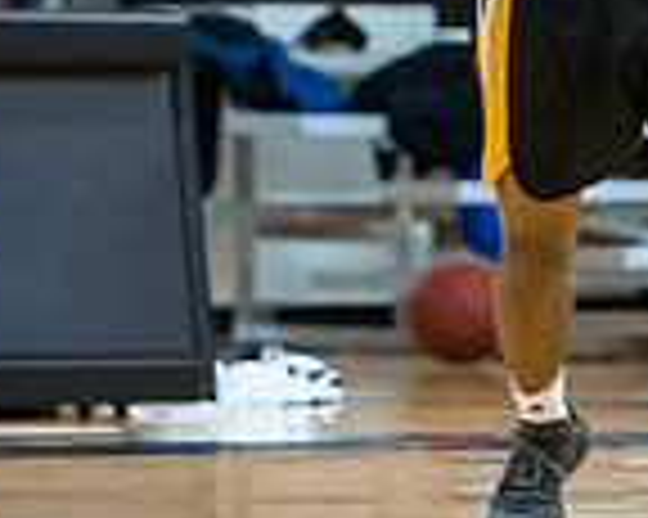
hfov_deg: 2.8
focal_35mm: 704
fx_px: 13492
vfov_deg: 2.2
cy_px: -104
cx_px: 531
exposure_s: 1/400
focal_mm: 160
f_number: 2.8
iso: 3200
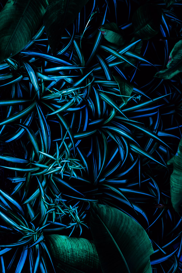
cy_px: 136
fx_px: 554
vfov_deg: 27.7
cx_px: 91
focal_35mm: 73
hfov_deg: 18.7
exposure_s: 1/125
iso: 200
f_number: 7.1
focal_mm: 48.4
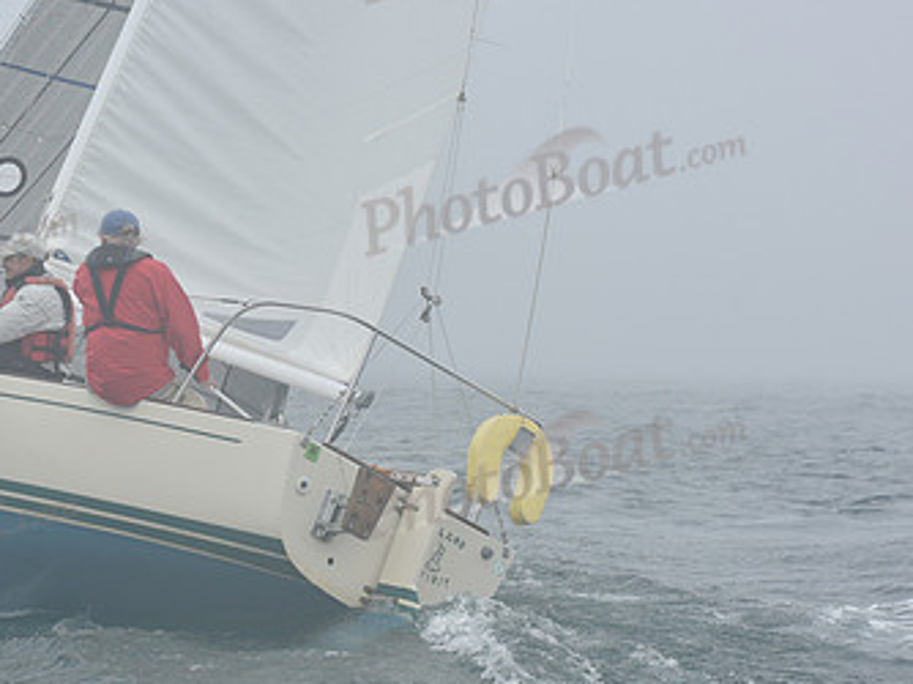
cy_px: 365
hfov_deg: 13.9
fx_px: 3743
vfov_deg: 10.4
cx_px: 221
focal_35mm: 142
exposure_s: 1/800
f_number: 9
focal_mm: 85
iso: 250
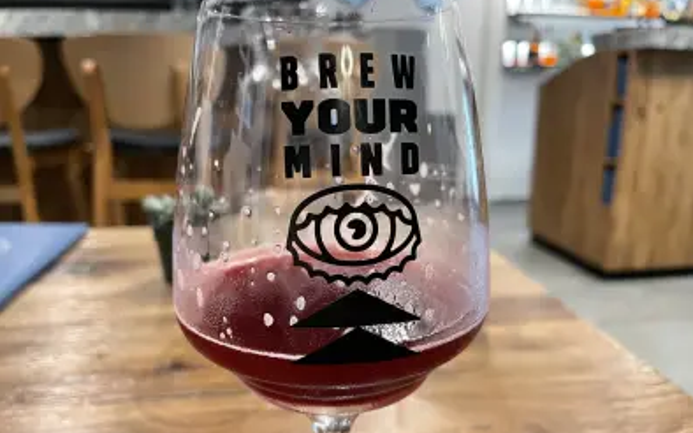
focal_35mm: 28
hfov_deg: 66.5
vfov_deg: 44.5
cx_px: 350
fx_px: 529
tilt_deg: -15.3
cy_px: 238
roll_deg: -0.4
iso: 250
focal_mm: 4.2
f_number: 1.6
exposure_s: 1/50
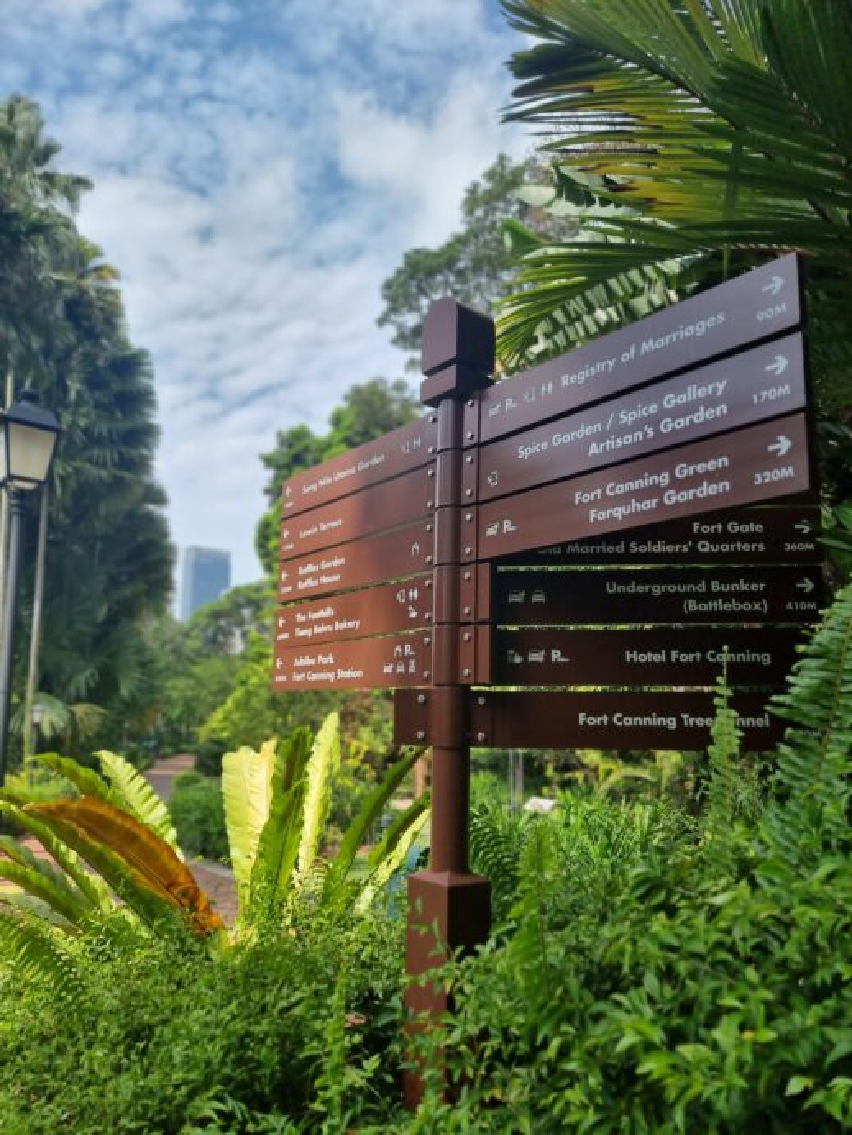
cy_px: 568
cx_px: 426
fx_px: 788
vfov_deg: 71.6
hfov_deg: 56.8
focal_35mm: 24
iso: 50
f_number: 1.8
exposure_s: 1/1018
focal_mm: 6.7
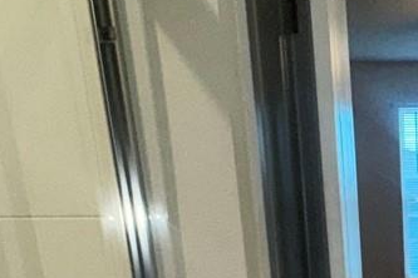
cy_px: 532
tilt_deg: -22.8
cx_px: 458
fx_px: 813
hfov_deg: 26.6
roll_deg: +0.8
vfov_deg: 15.9
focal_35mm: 70
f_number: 2.2
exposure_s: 1/120
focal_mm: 2.22
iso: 100
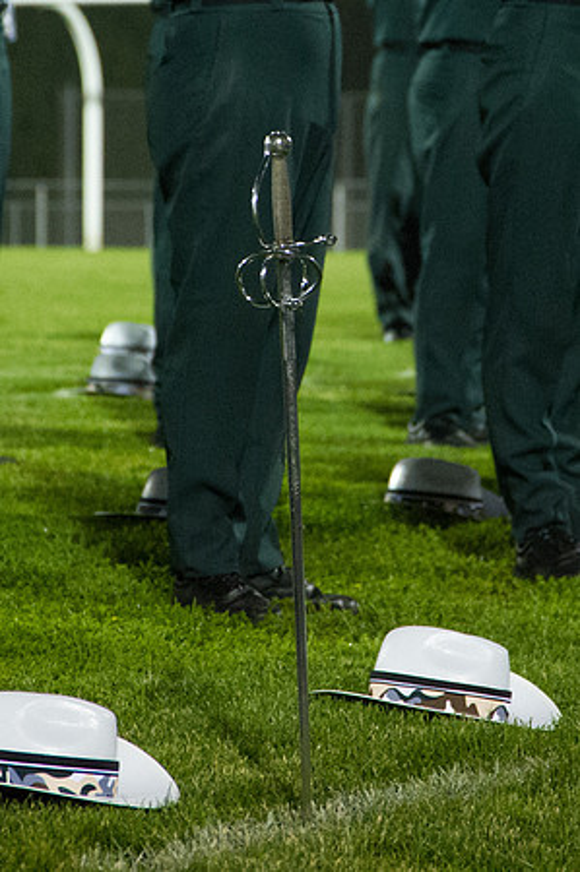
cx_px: 383
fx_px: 6301
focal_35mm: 260
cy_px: 252
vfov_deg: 7.9
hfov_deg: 5.3
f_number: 5.6
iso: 12800
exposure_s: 1/160
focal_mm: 120
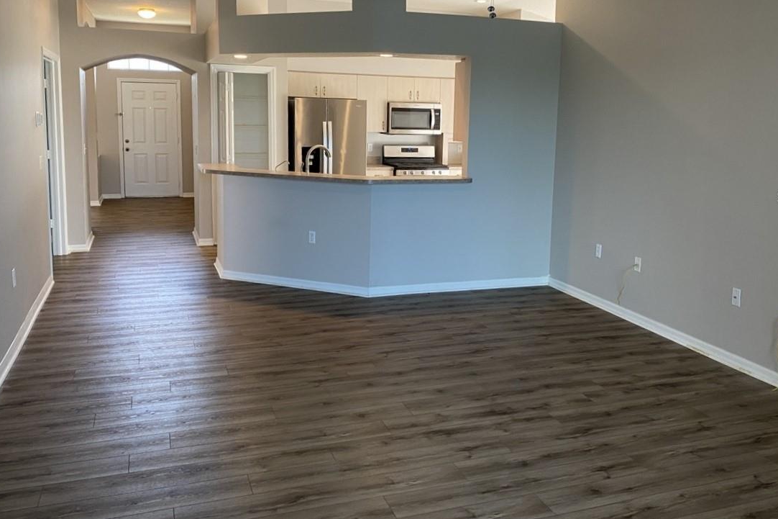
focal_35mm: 30
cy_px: 197
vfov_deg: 43.3
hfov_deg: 61.9
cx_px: 413
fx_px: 648
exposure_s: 1/60
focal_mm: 4.25
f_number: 1.8
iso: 125
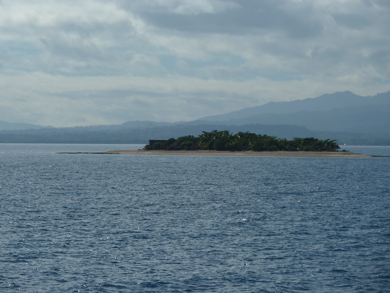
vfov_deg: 7.1
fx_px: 2366
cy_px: 146
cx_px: 195
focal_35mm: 210
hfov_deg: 9.4
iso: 80
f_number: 6.3
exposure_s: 1/1000
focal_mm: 34.4
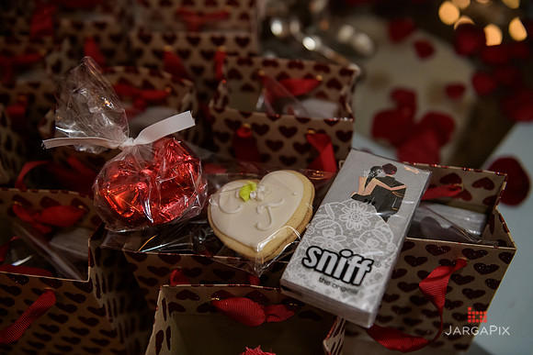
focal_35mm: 38
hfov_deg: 50.7
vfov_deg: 35.1
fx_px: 563
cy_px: 178
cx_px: 266
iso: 1600
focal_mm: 38
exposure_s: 1/125
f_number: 3.2
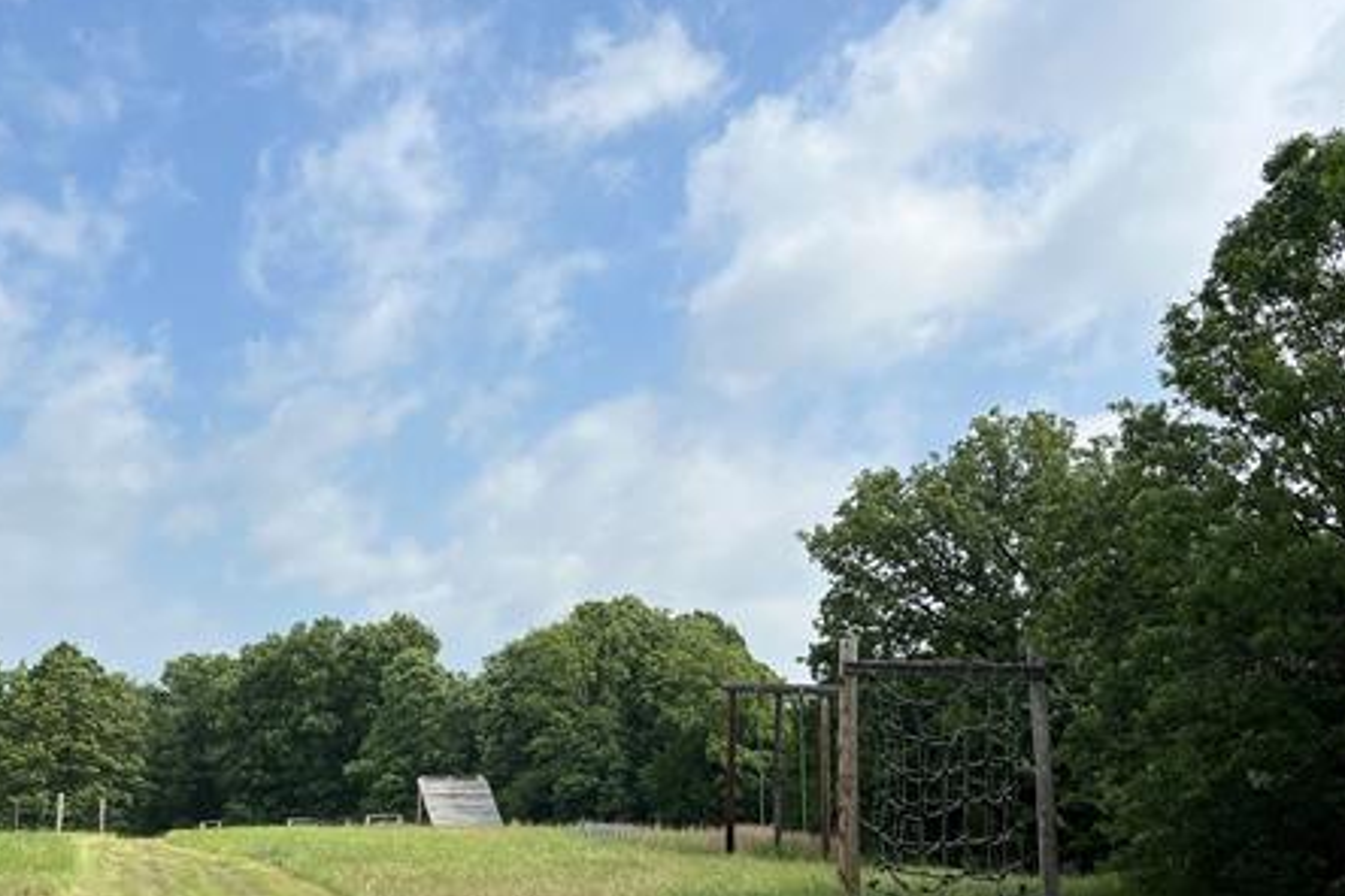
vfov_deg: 33.9
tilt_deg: +8.0
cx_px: 512
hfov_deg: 49.1
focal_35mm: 39
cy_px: 608
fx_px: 1457
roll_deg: -1.0
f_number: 1.5
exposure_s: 1/5076
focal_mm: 5.7
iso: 50
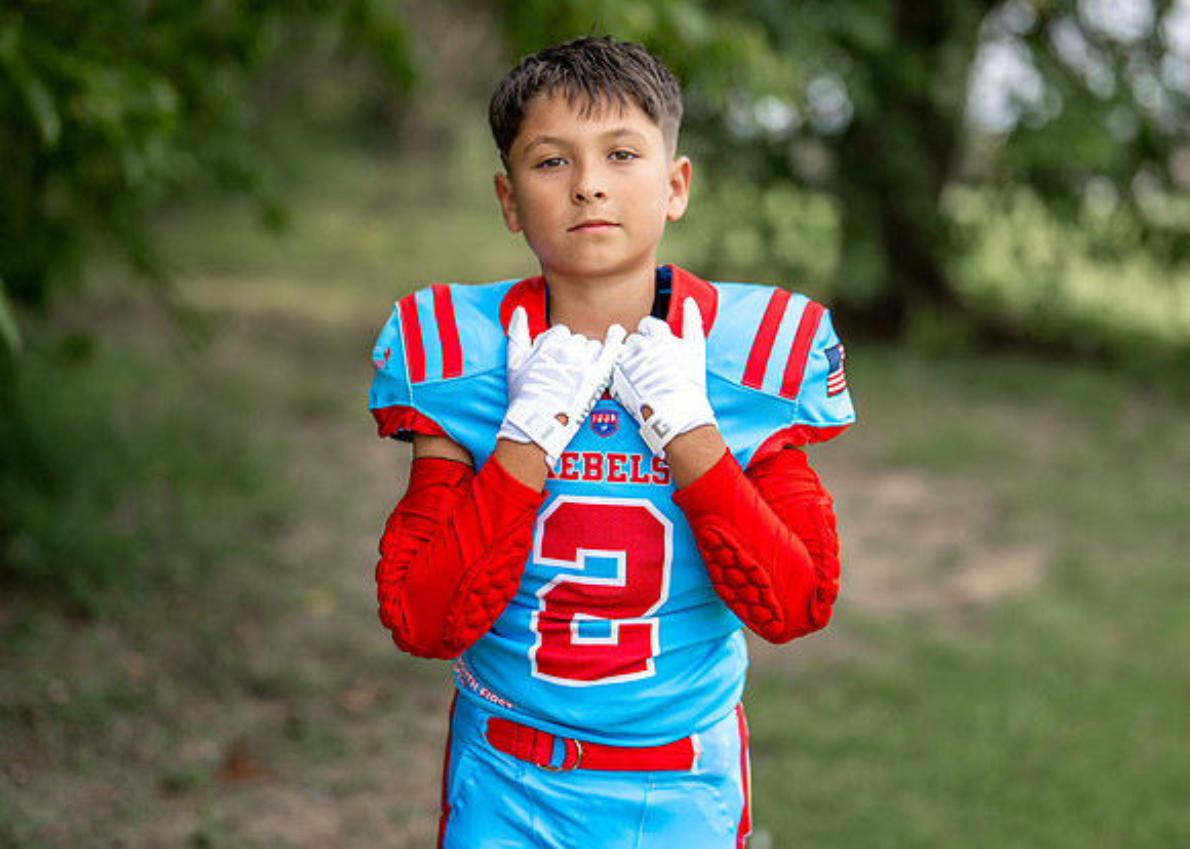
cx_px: 655
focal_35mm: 72
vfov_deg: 19.9
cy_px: 388
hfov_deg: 27.6
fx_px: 2418
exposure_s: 1/2500
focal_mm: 50
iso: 100
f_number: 1.2
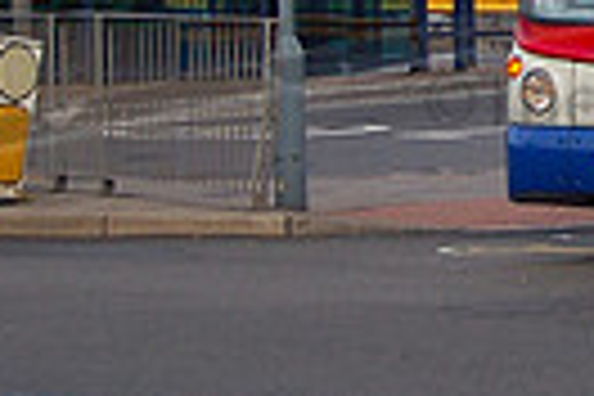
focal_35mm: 296
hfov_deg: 6.8
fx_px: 4887
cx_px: 950
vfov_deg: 4.6
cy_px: -182
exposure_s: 1/1000
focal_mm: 45
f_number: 5.3
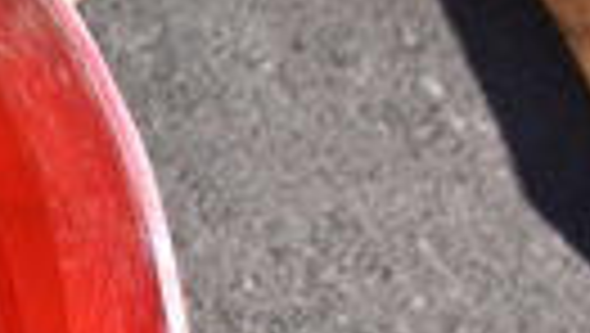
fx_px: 2403
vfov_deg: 7.8
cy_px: 475
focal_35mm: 153
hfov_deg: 11.9
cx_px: -734
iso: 200
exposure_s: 1/200
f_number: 7.1
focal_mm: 21
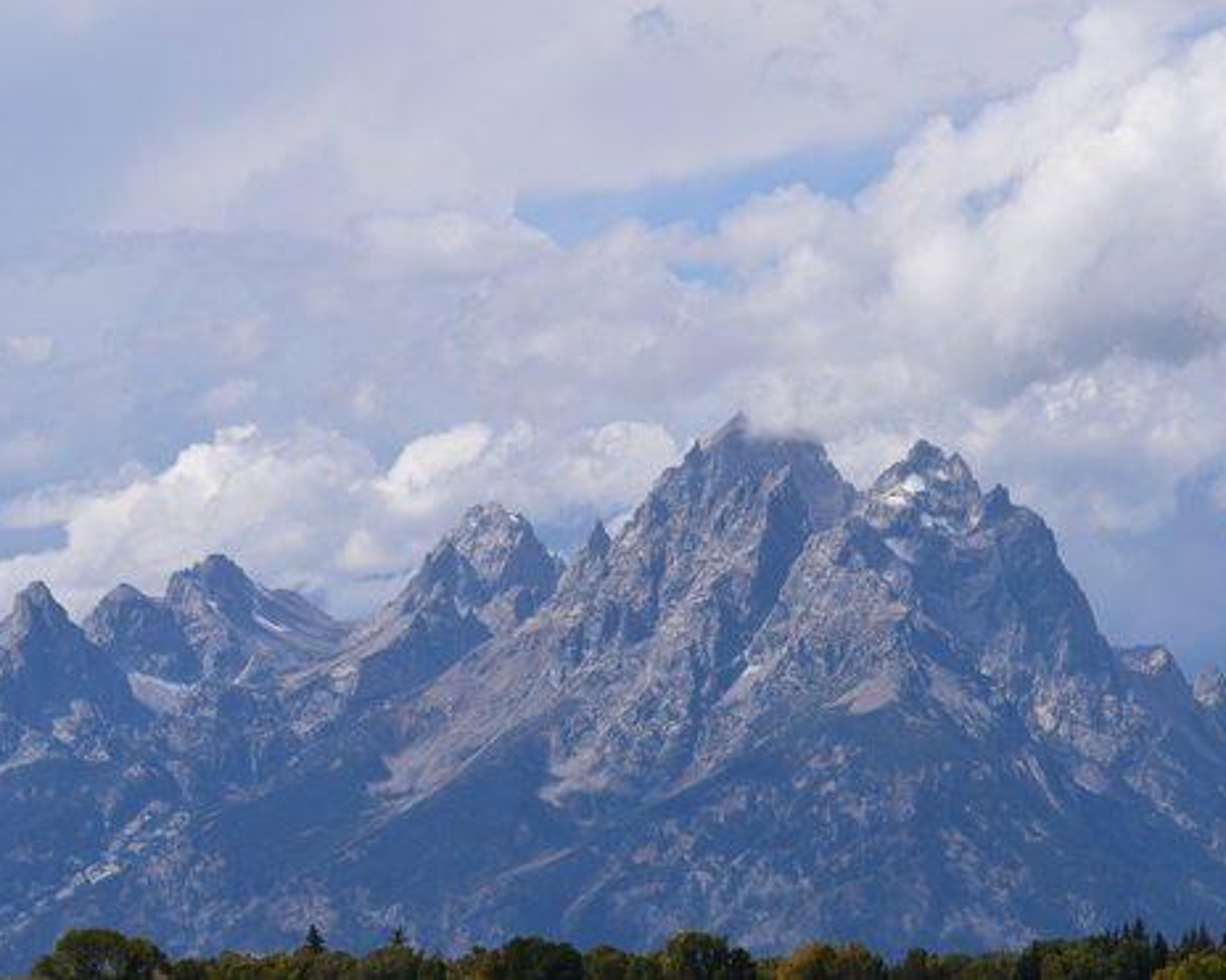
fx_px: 6784
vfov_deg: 8.3
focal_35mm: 187
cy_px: 490
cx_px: 560
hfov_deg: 10.3
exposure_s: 1/500
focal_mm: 110
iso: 220
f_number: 11
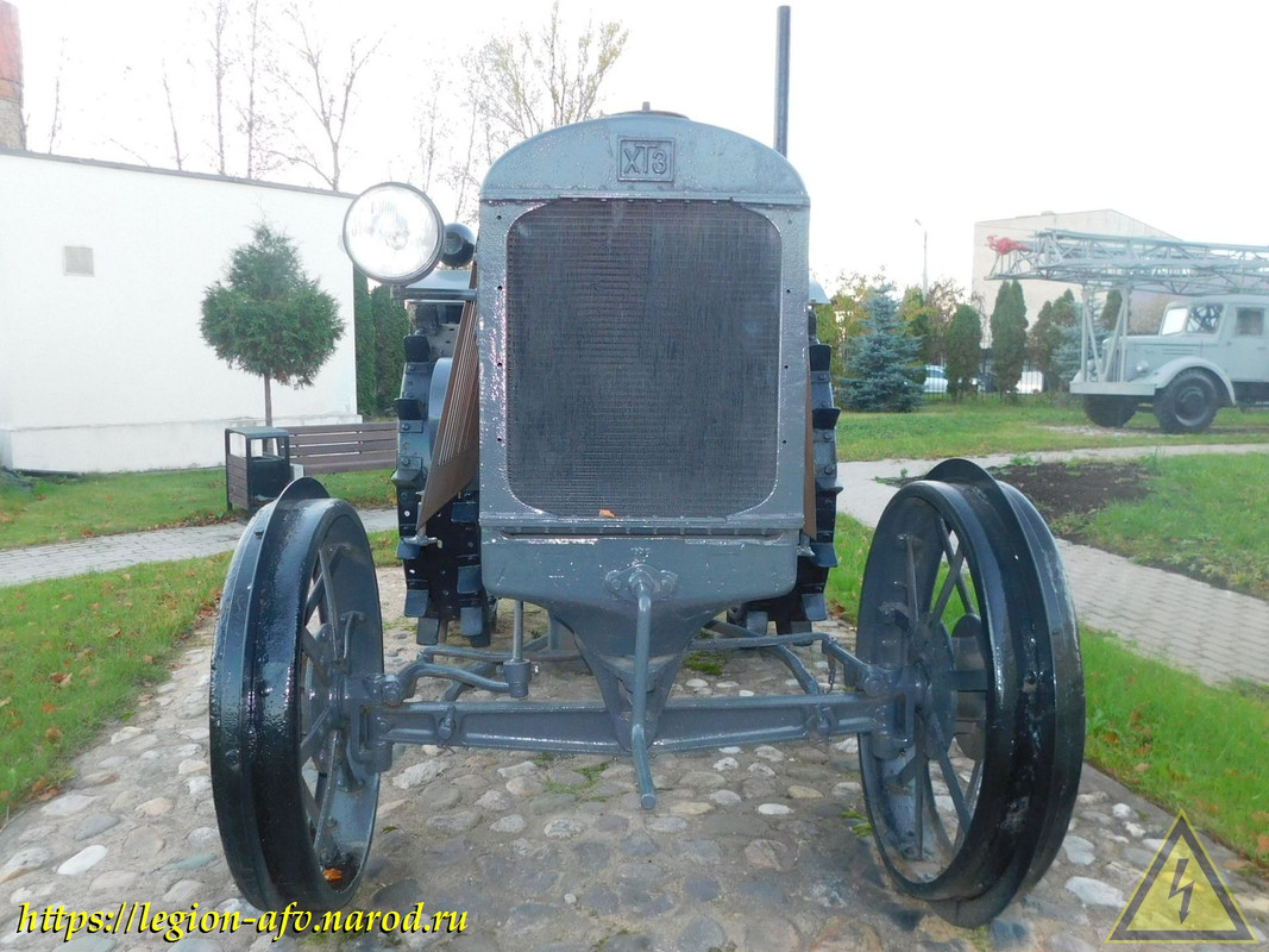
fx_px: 843
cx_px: 634
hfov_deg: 73.9
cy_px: 476
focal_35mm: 23
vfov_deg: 58.9
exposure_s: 1/30
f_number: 3
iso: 180
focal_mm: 4
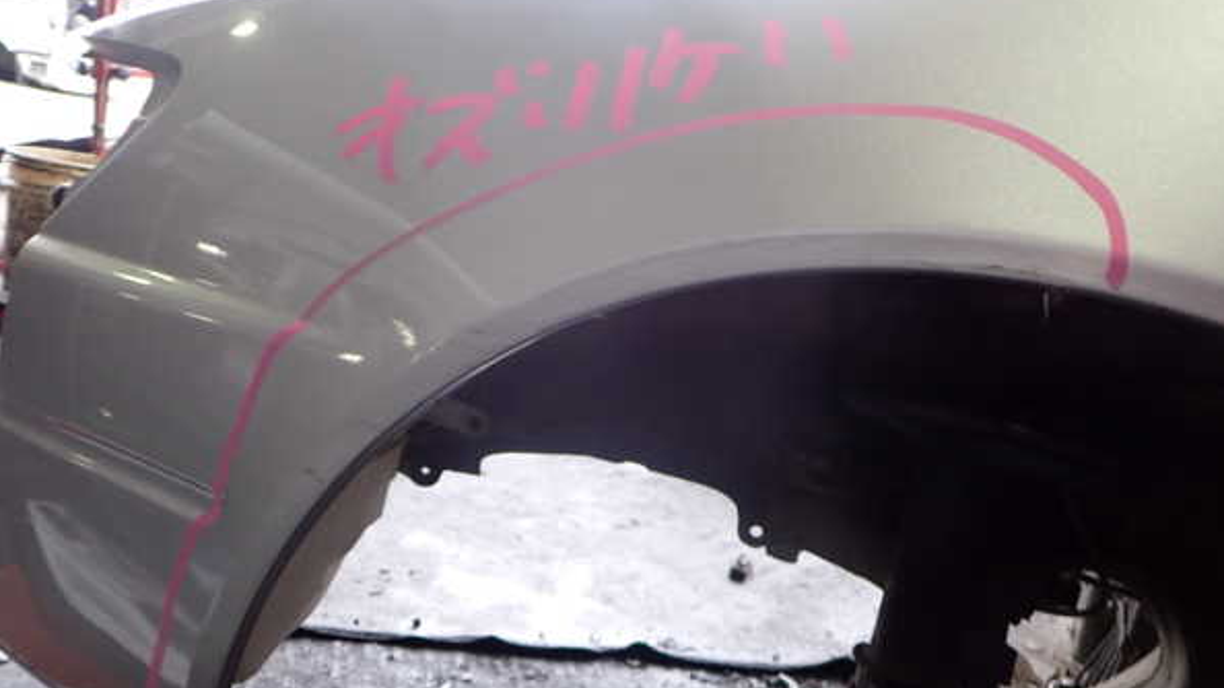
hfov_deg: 59.5
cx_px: 616
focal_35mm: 33
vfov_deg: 35.6
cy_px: 336
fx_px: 1071
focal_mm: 5.4
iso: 200
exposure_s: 1/40
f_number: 2.3
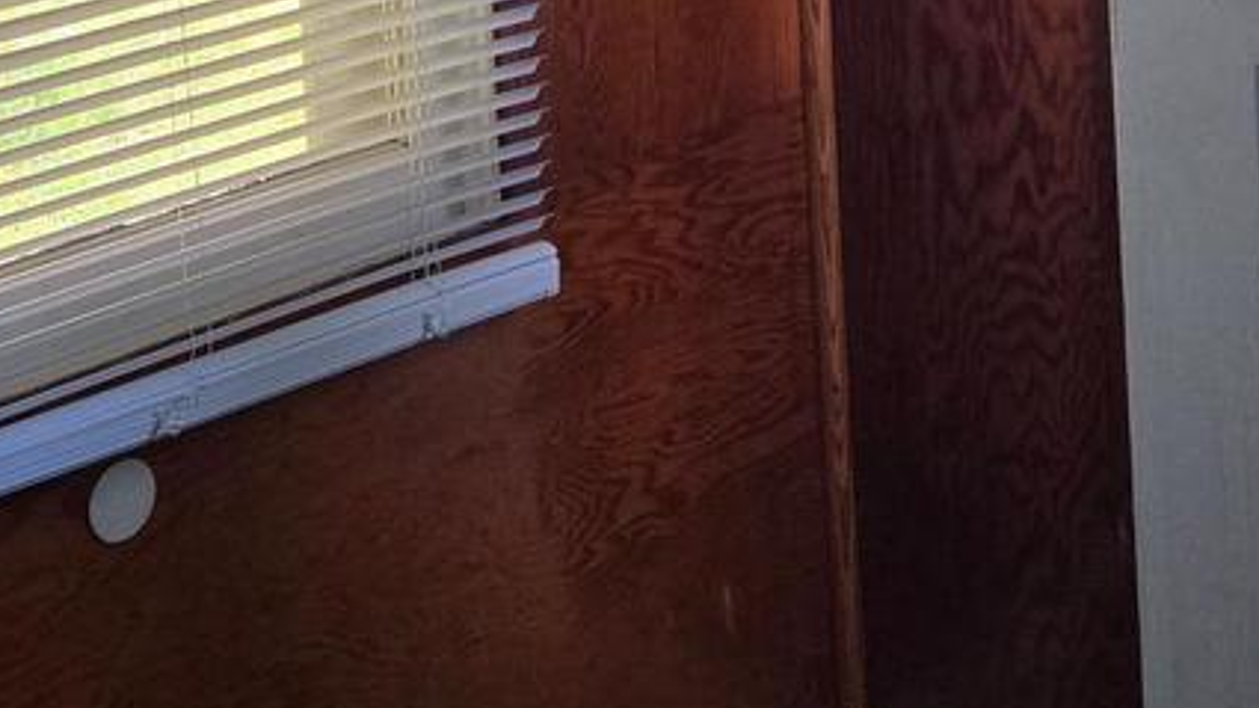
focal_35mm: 85
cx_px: 726
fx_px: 2837
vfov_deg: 13.0
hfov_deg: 25.0
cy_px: -539
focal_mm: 5.4
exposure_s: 1/180
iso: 160
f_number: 1.8
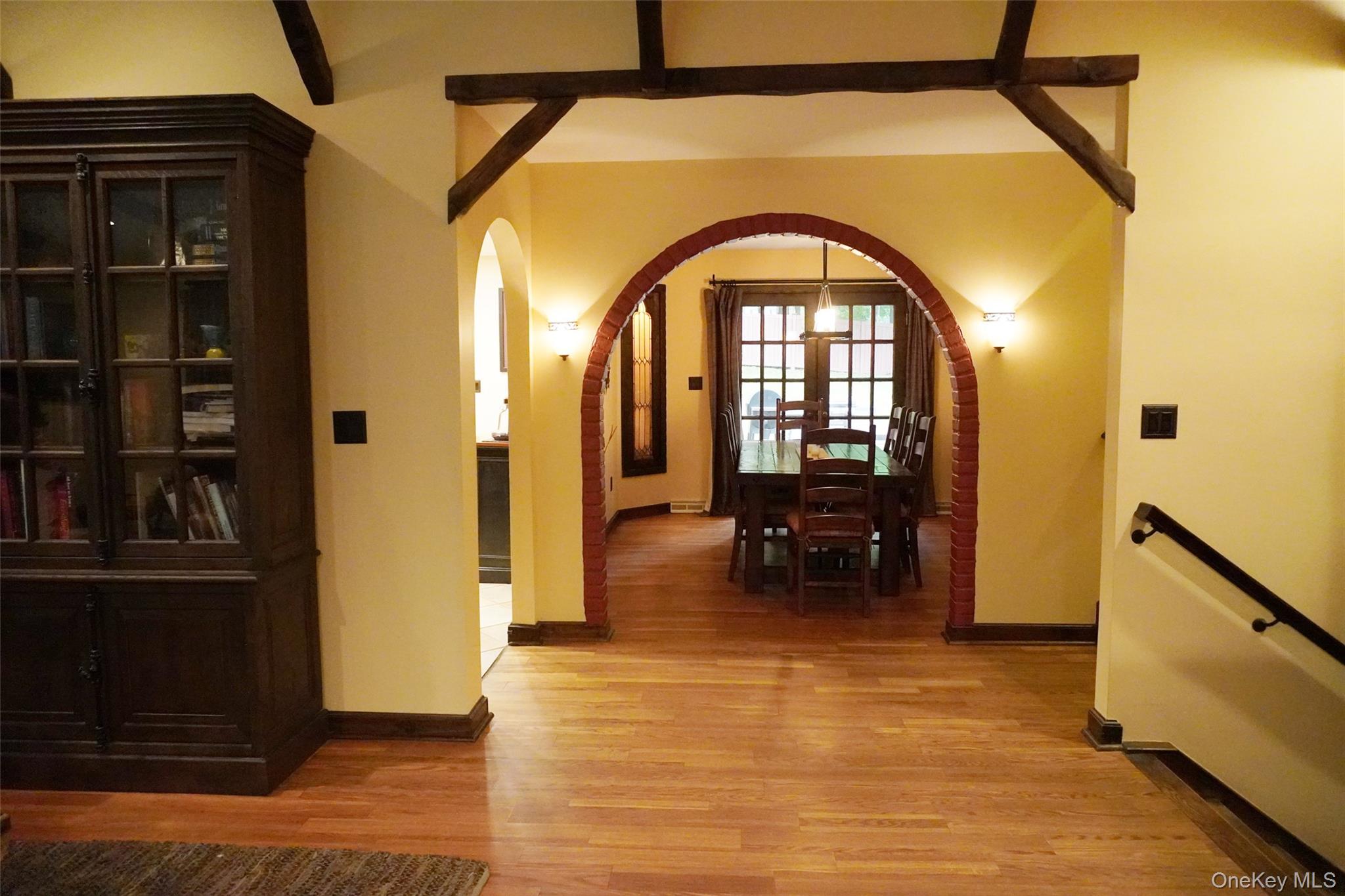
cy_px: 448
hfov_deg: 73.7
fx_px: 897
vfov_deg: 53.1
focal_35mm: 24
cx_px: 672
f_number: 3.5
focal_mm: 16
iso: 6400
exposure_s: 1/160
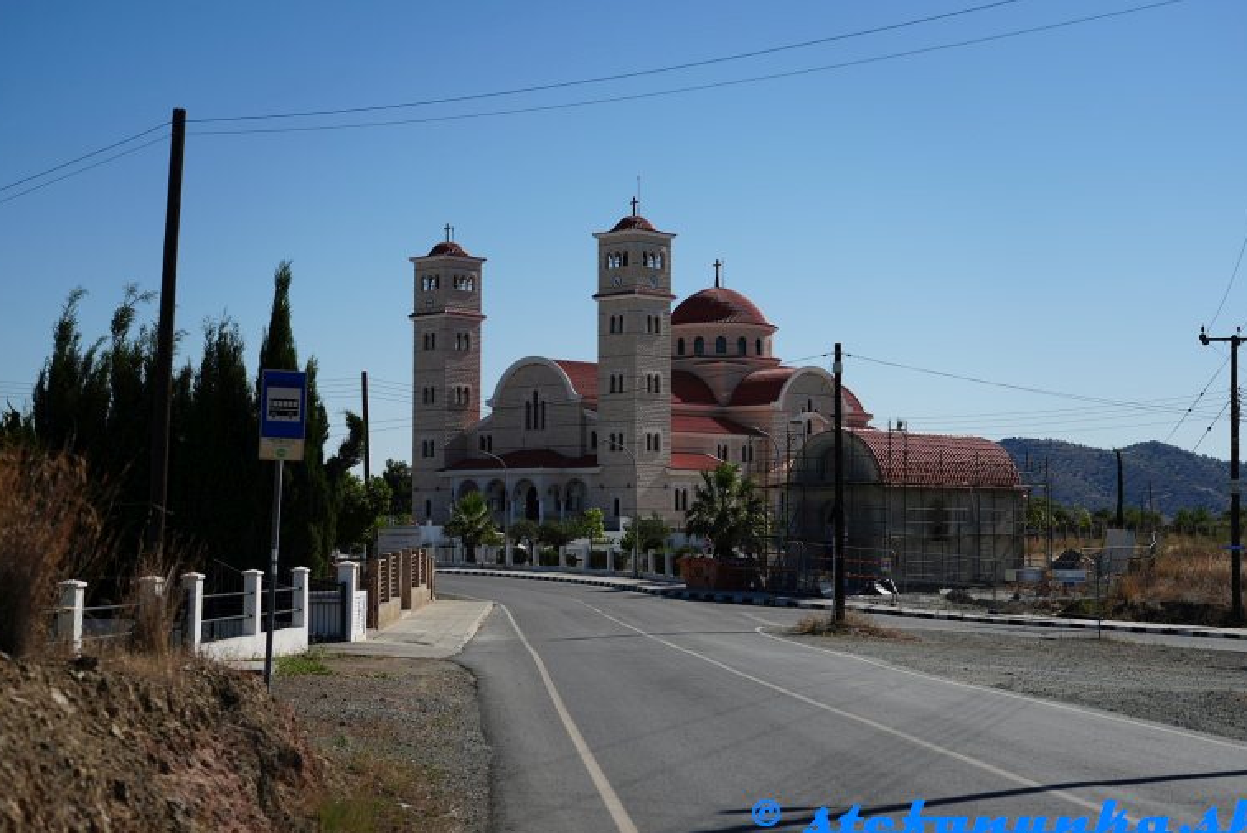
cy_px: 413
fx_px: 1871
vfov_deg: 25.1
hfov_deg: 36.9
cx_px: 610
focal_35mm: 54
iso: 100
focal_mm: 51
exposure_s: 1/1000
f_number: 4
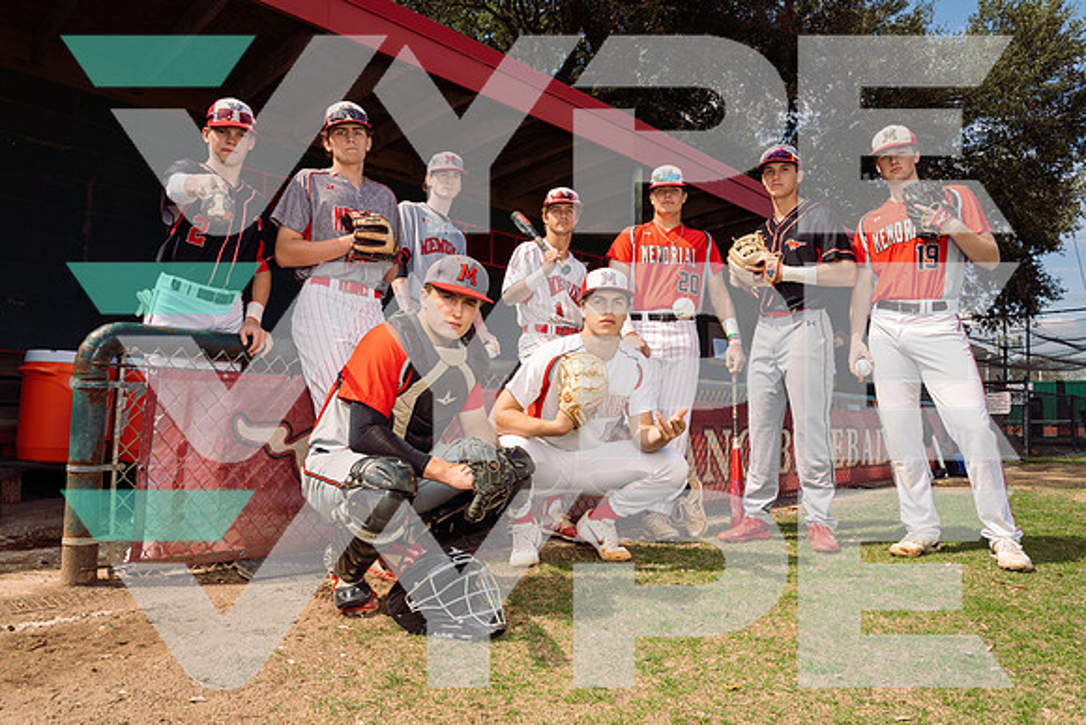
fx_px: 754
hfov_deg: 71.5
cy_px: 362
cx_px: 543
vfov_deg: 51.3
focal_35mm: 25
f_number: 10
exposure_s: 1/160
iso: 125
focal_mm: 25
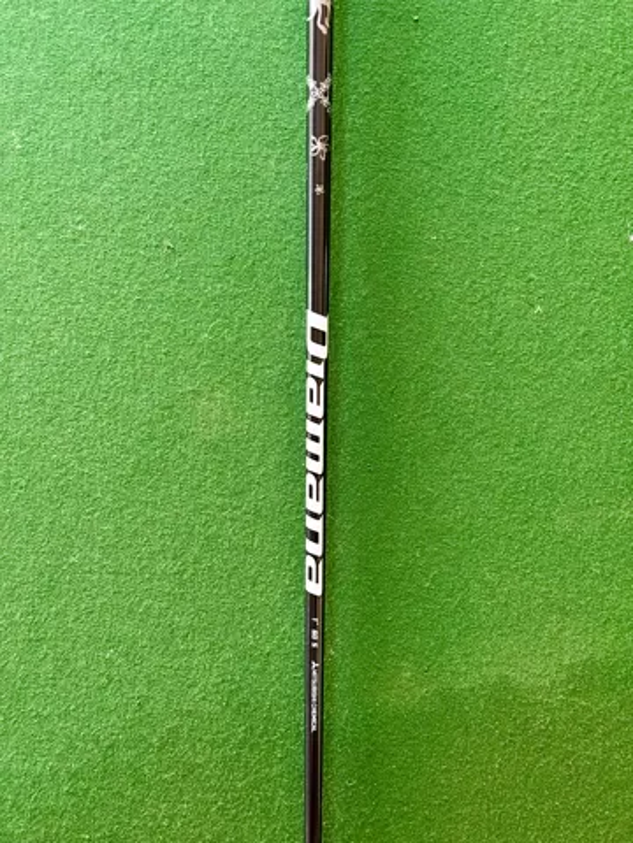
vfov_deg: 39.7
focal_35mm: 48
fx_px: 1170
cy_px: 422
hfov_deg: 30.3
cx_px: 316
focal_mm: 6.76
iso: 500
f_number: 1.78
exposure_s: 1/35
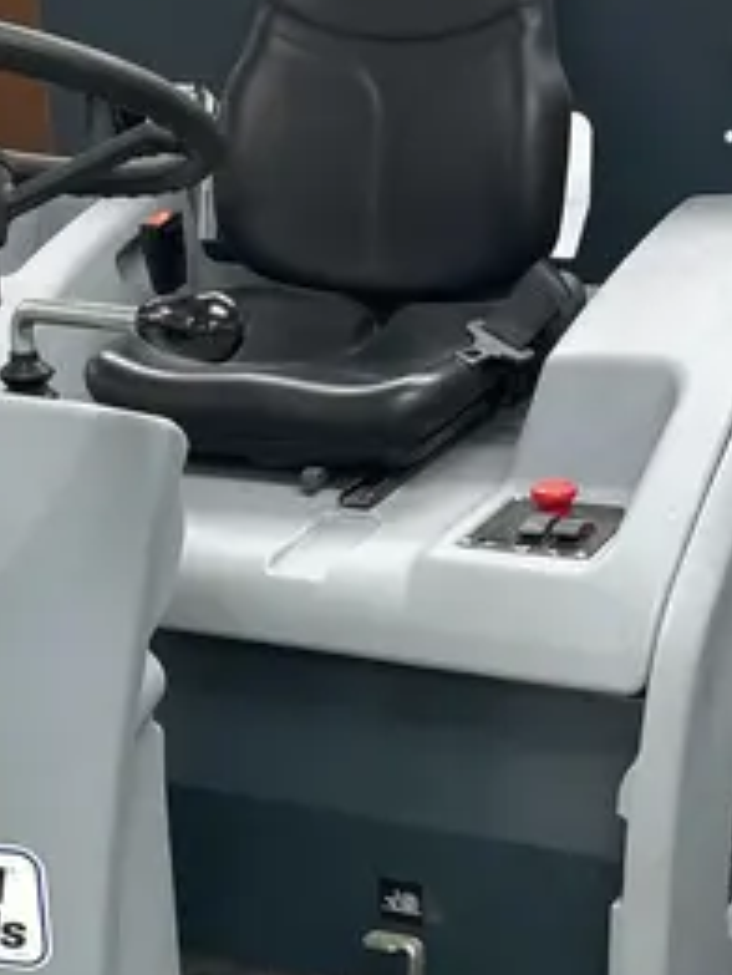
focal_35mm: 73
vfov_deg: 25.2
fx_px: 2057
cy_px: 1010
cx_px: 243
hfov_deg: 20.1
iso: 125
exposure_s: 1/120
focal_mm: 5.7
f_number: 1.5
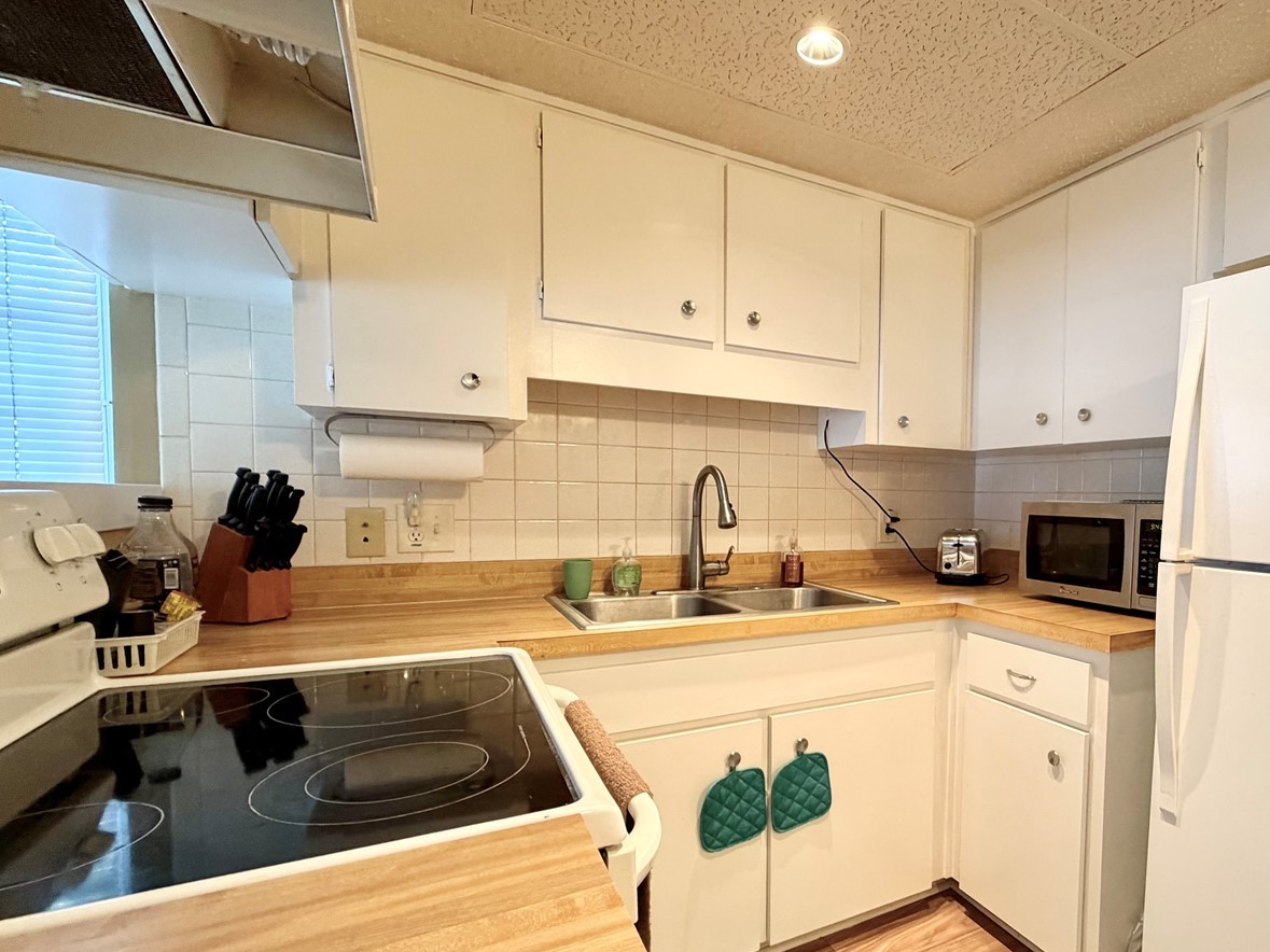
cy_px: 532
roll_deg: -0.8
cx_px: 853
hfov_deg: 81.6
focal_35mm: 19
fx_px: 697
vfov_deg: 68.4
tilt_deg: -2.5
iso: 320
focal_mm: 2.22
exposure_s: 1/60
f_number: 2.2
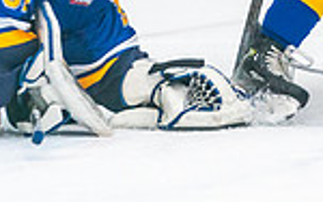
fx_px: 5823
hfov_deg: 3.2
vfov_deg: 2.0
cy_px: -158
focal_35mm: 661
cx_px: 447
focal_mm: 147
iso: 3200
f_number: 2.8
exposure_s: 1/1250
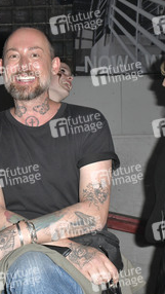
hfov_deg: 19.0
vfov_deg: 34.3
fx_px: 474
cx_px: -13
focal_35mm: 61
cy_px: 151
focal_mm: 31
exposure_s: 1/250
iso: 1600
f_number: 8
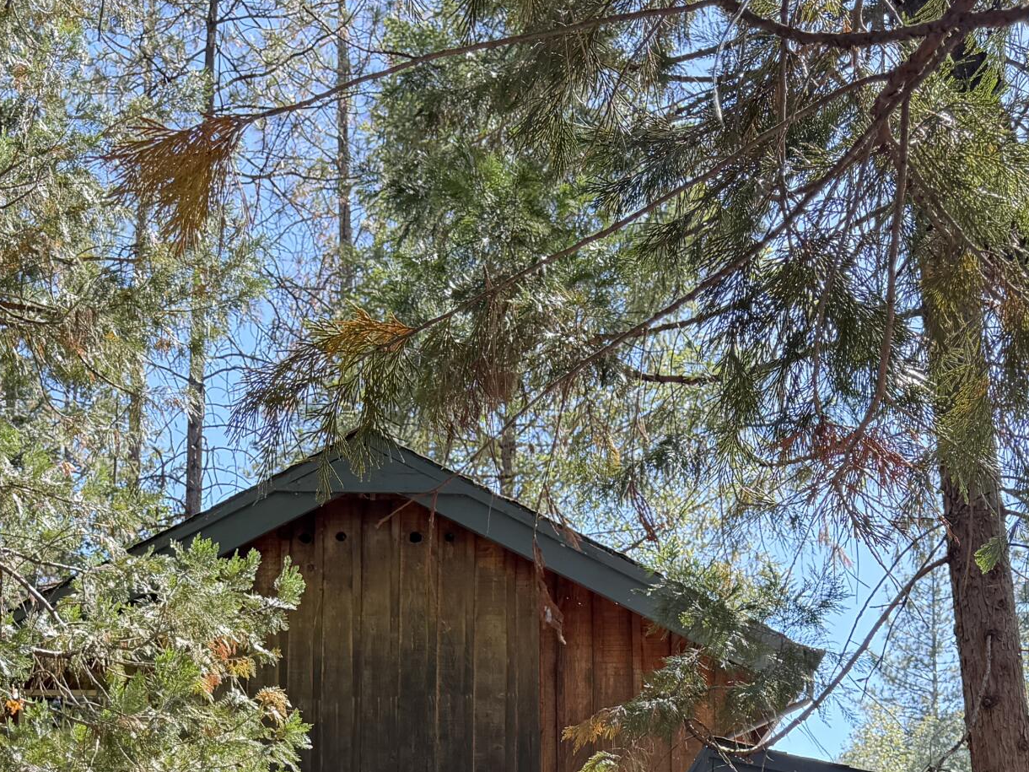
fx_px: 1754
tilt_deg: +9.1
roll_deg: +0.9
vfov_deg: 23.1
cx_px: 340
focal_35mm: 59
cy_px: 889
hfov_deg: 32.4
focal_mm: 6.76
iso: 100
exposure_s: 1/524
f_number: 1.78
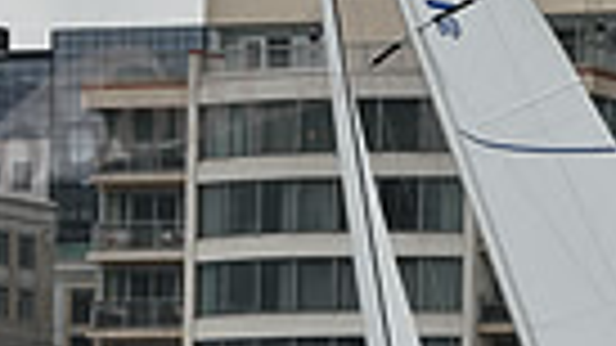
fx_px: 7104
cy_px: 310
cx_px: 627
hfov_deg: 5.0
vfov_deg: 2.8
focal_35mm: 435
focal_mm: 98
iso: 400
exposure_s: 1/800
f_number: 7.1
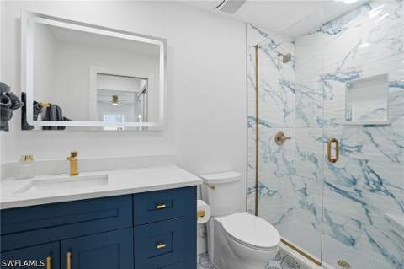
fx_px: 179
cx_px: 202
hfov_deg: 96.8
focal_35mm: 16
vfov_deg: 73.6
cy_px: 134
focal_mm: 16
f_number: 9
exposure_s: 1/125
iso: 400
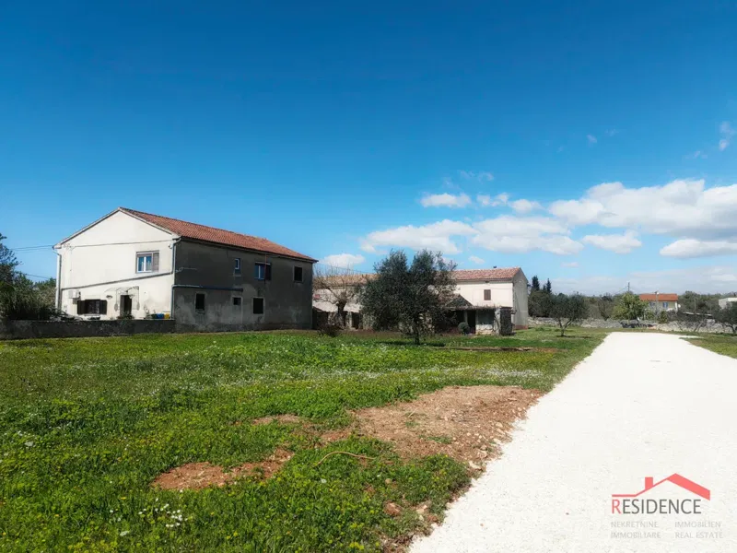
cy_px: 276
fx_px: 575
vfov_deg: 51.4
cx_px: 368
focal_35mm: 27
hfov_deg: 65.3
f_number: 1.8
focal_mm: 5.54
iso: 50
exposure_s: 1/5155
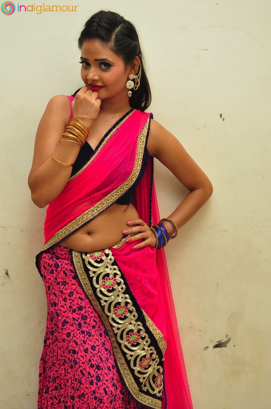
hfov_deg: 22.6
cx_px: 136
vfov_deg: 33.4
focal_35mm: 60
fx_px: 679
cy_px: 204
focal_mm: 40
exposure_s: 1/125
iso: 1600
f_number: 7.1
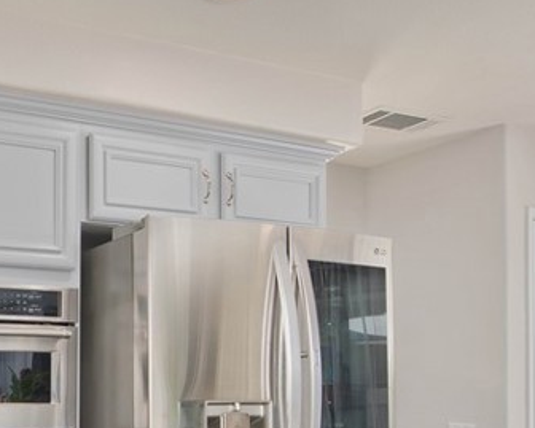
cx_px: -33
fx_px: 634
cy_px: 344
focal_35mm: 40
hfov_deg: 38.9
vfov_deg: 36.1
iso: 400
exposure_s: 1/500
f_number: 5.6
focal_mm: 14
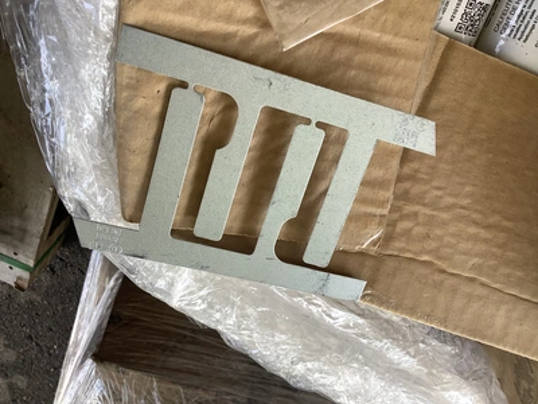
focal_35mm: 31
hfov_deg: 58.4
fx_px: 482
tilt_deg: -60.2
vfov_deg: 45.4
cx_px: 269
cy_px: 202
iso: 50
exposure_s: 1/120
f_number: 2.4
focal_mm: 3.3
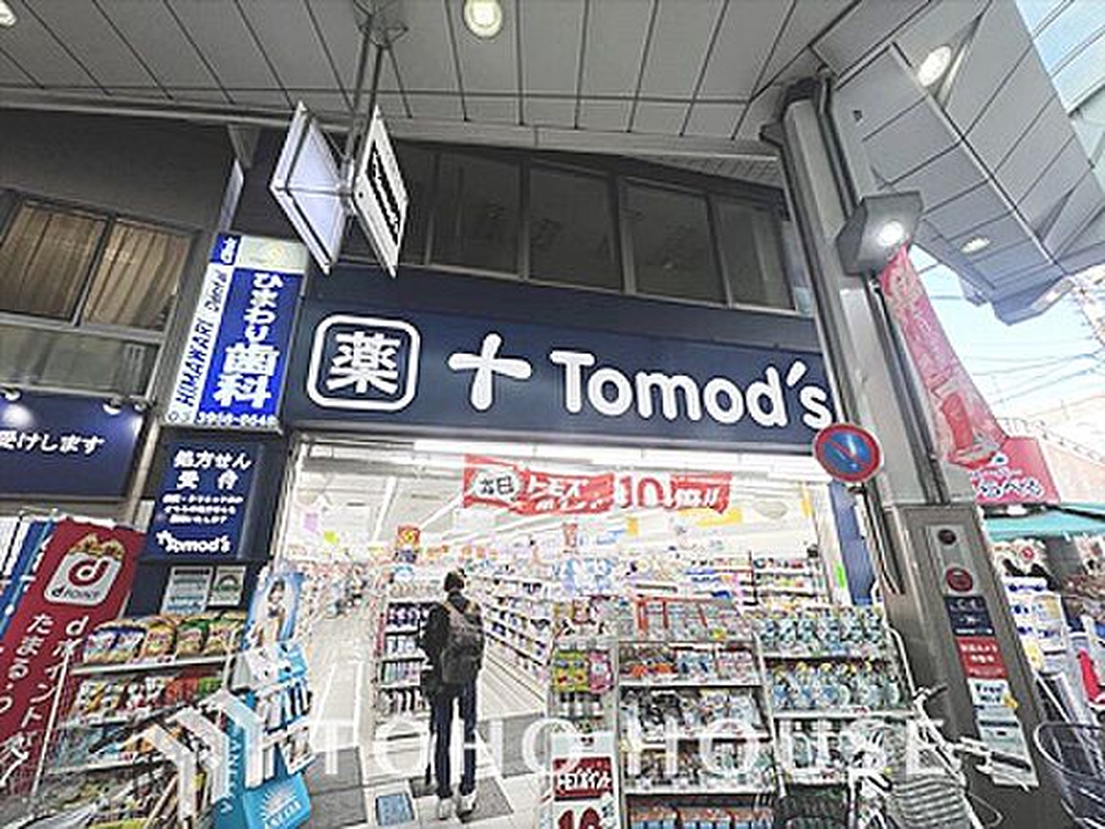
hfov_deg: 106.2
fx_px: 415
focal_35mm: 13
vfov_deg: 89.9
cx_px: 552
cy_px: 414
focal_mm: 1.57
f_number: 1.8
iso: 40
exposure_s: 1/122
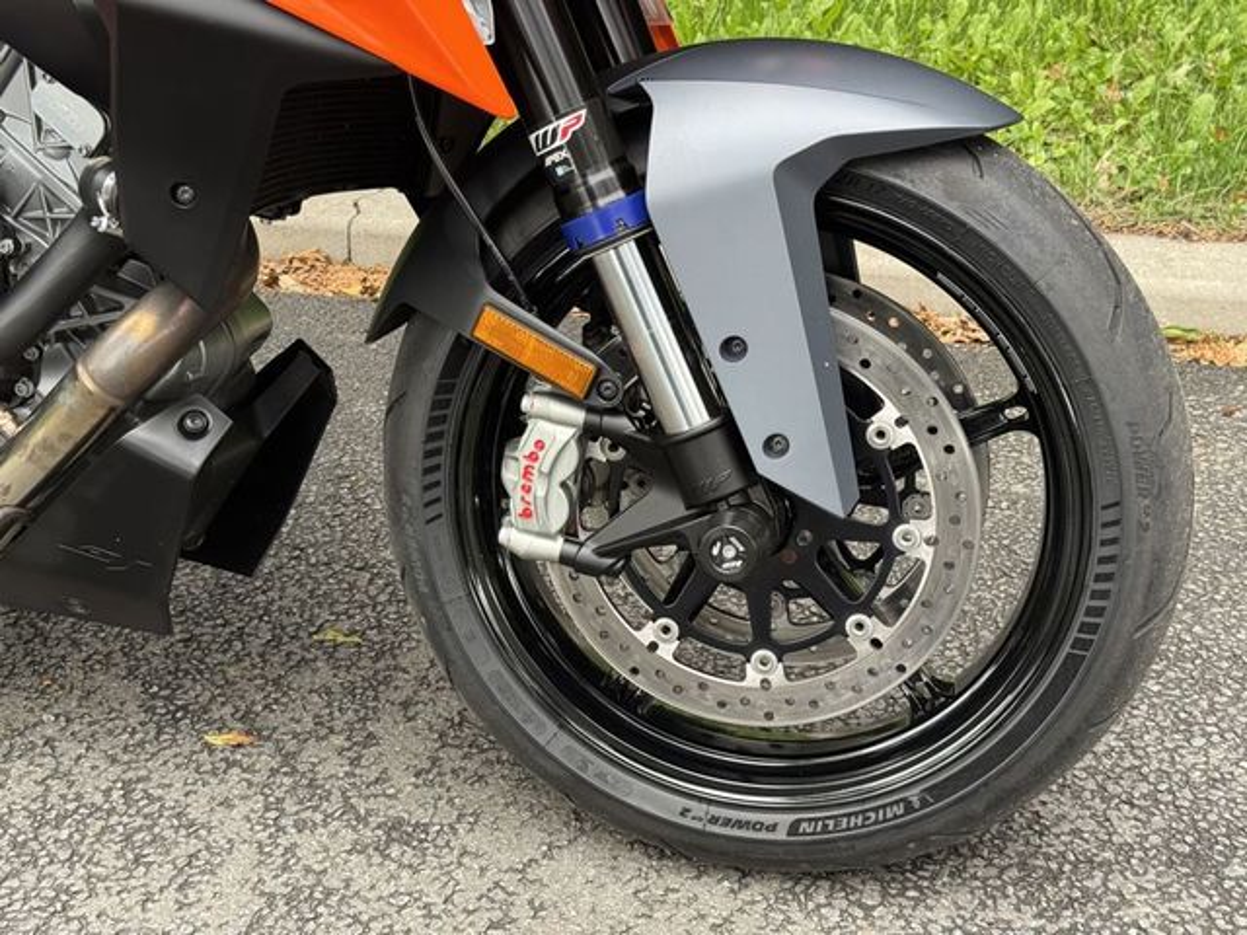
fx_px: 1729
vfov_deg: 30.3
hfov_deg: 39.7
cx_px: 624
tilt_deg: -27.6
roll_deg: +1.8
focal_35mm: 48
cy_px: 468
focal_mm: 6.76
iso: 100
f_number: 1.78
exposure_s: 1/82
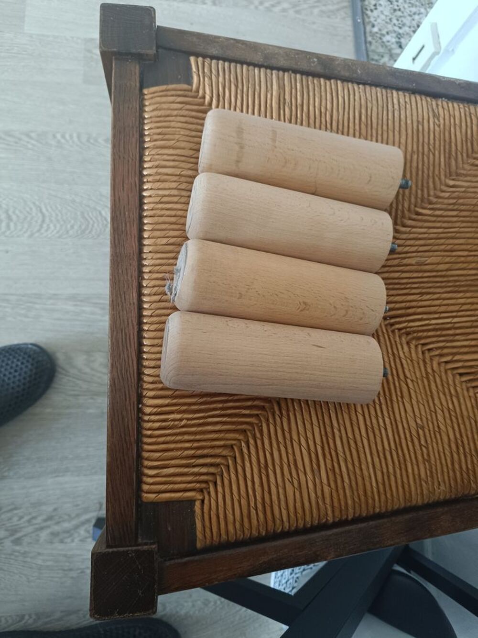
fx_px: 442
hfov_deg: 56.8
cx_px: 239
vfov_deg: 71.6
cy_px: 319
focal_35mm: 24
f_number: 1.88
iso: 821
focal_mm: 5.59
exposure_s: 1/25
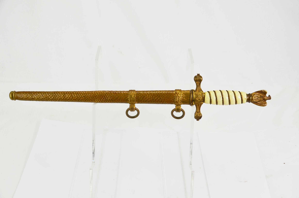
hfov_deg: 41.2
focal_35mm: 48
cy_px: 99
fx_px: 398
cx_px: 150
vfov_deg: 28.0
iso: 200
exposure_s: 1/160
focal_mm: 32
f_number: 6.3
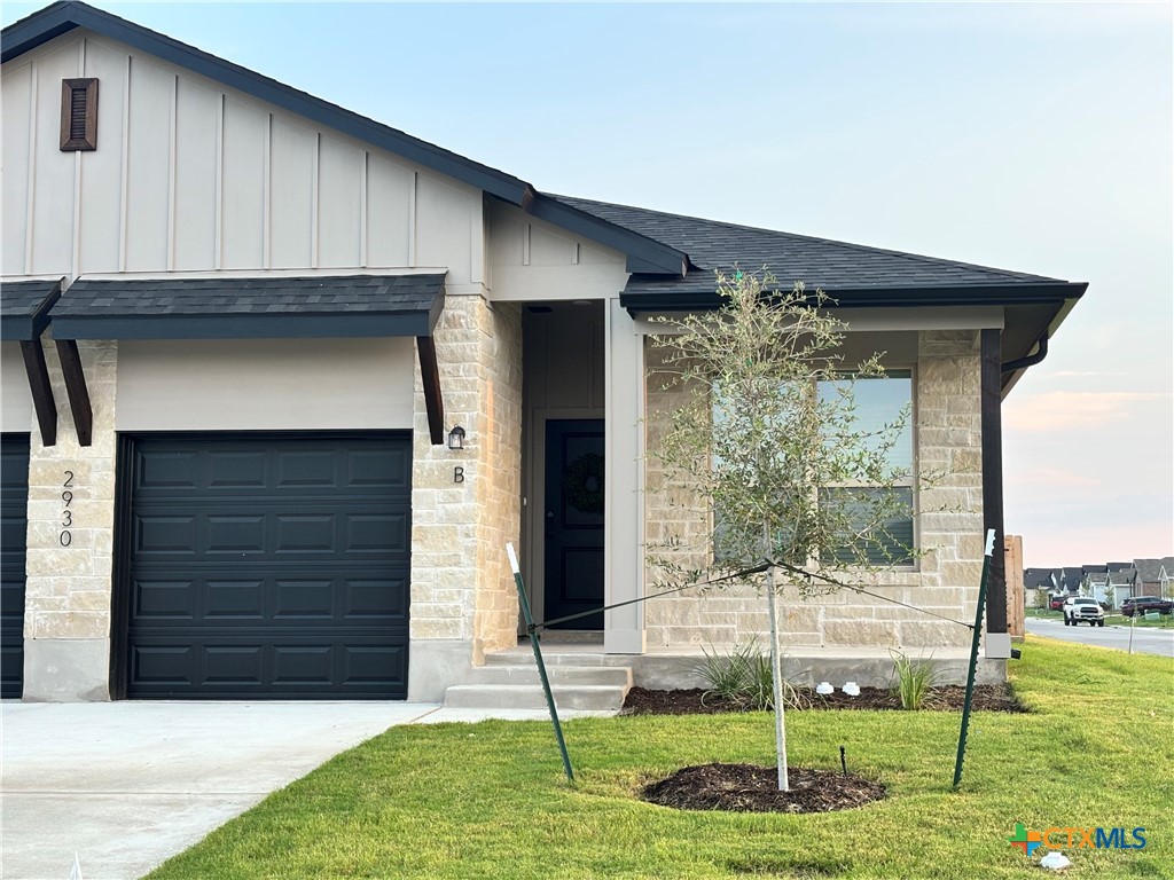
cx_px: 587
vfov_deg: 28.0
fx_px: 1764
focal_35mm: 52
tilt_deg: +5.1
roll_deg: -0.7
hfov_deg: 36.8
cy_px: 440
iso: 32
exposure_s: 1/203
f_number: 1.6
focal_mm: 5.96
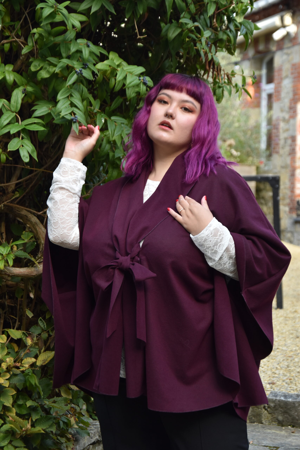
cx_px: 150
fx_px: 1237
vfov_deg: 20.6
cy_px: 225
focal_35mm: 99
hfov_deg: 13.8
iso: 320
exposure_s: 1/125
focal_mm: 66
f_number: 5.3
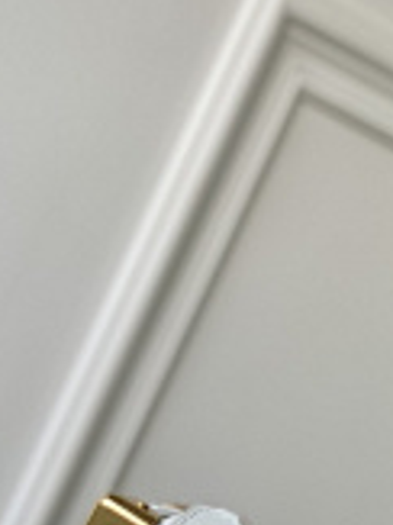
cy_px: 747
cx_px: 272
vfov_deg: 11.9
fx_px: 2425
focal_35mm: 160
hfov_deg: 9.3
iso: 20
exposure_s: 1/122
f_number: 2.4
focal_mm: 6
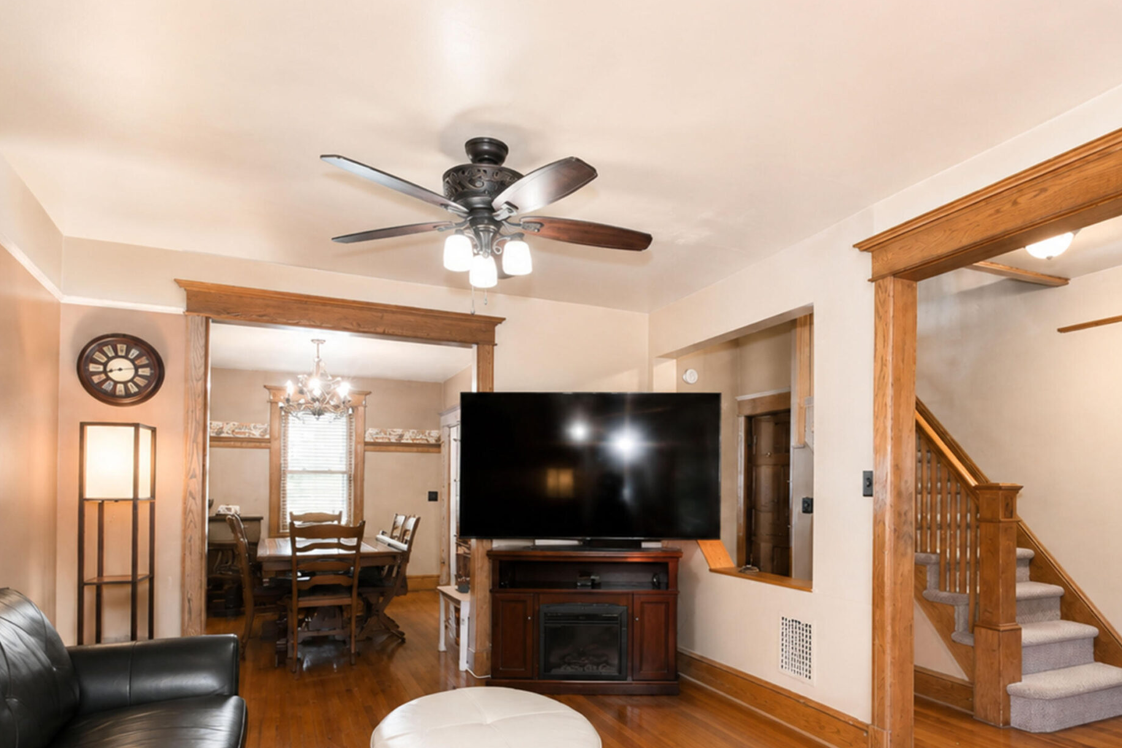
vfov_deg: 58.3
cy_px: 490
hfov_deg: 80.8
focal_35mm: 21
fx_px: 654
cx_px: 637
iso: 2000
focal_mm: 10
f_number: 7.1
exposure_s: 1/60
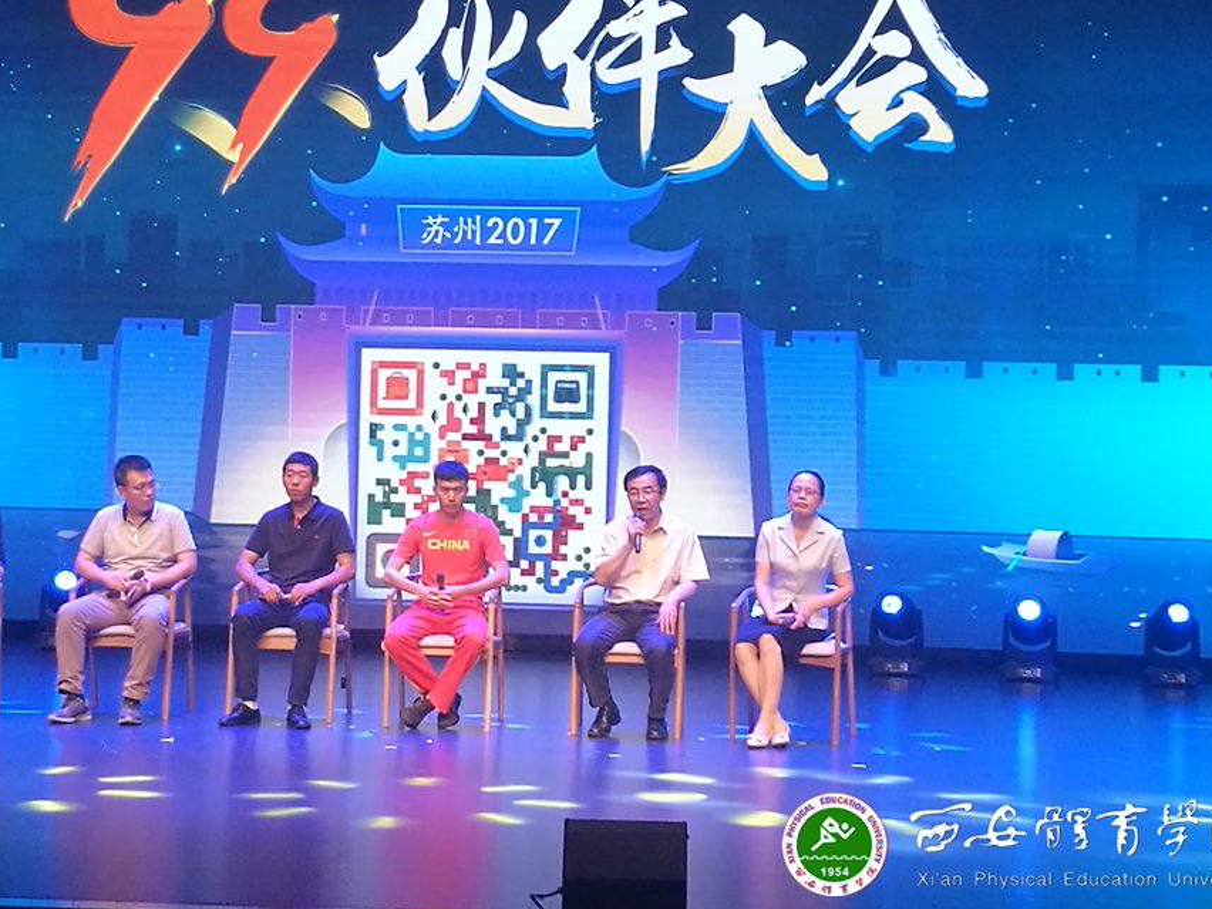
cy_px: 386
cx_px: 573
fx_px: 2836
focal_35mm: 81
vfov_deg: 18.2
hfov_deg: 24.1
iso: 160
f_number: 2.2
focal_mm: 4.5
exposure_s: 1/50
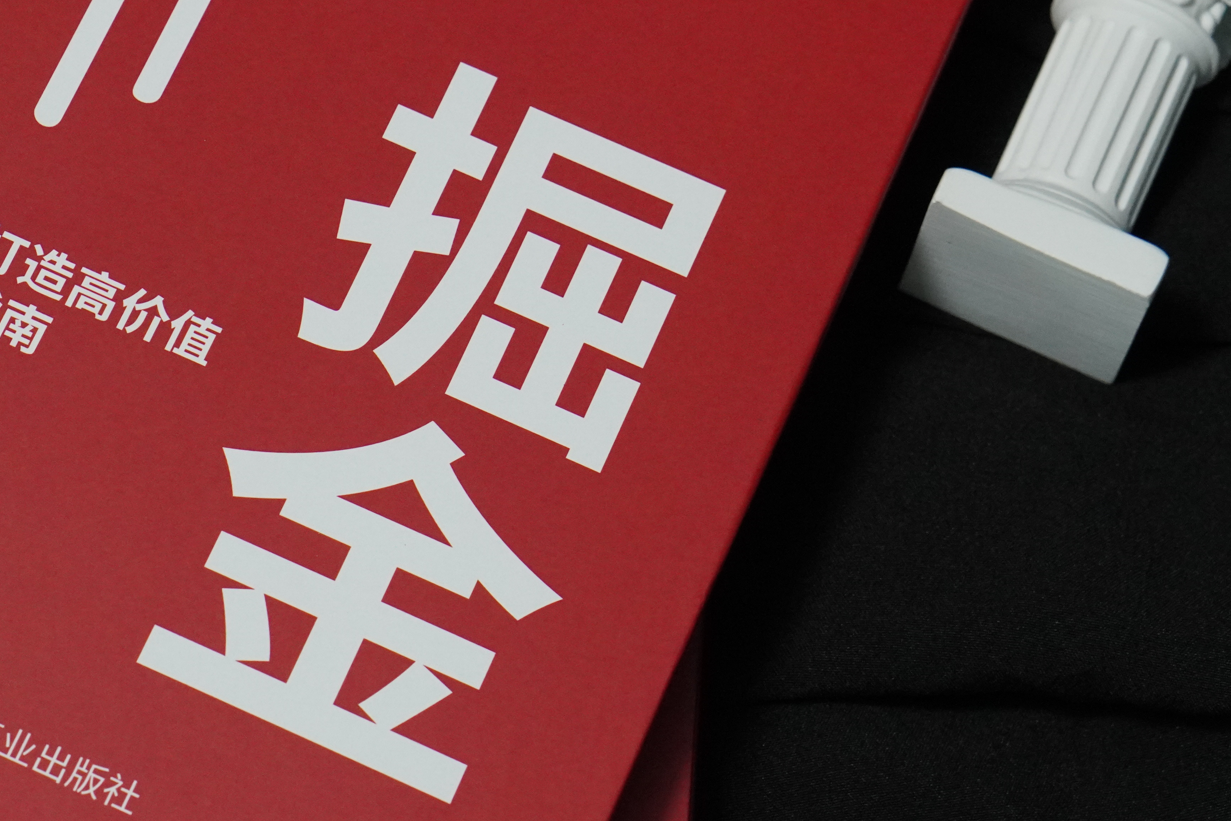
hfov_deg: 15.7
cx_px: 325
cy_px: 198
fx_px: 4445
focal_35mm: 130
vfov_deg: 10.5
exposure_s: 1/640
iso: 2500
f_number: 5.6
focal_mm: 50
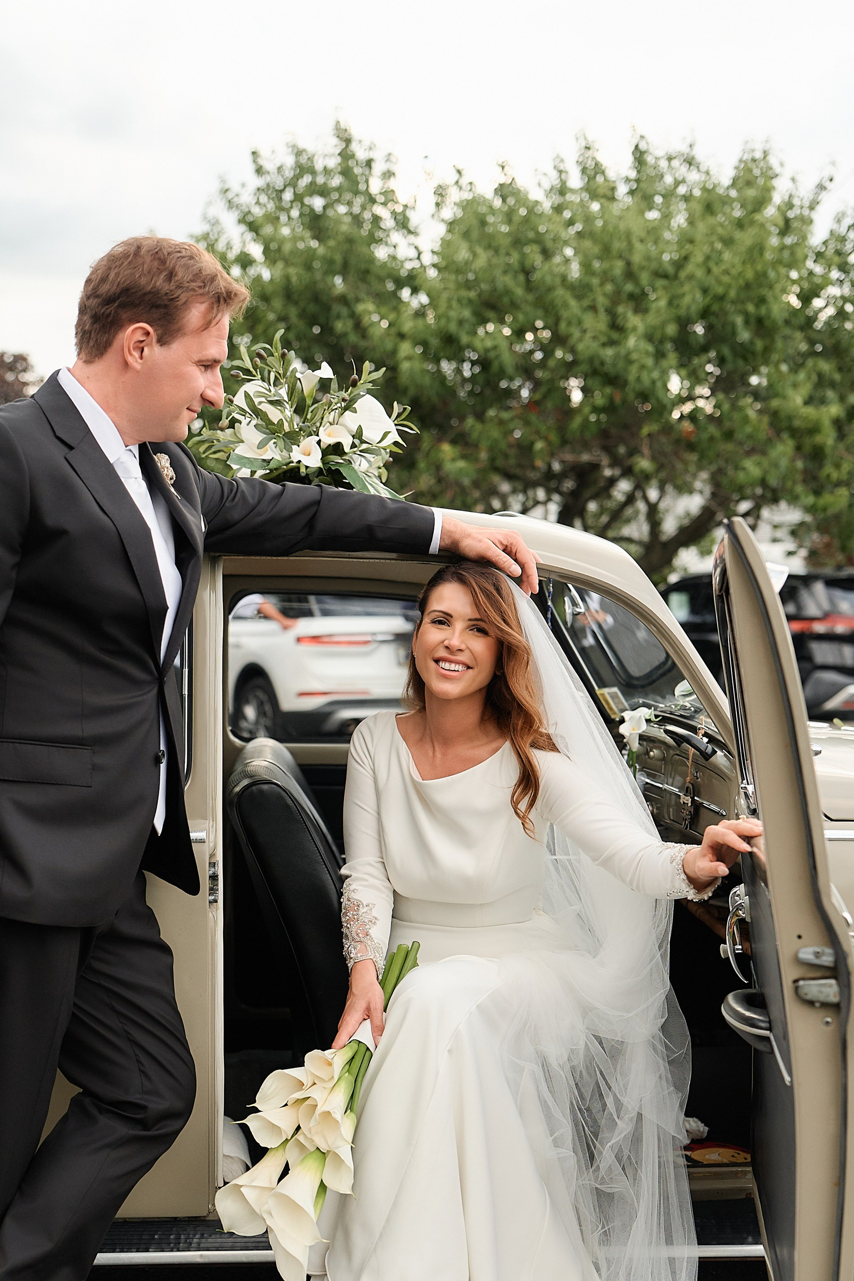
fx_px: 1672
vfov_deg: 41.4
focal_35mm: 47
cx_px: 353
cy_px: 842
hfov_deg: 28.6
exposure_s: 1/2000
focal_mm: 34
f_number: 2.2
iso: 400
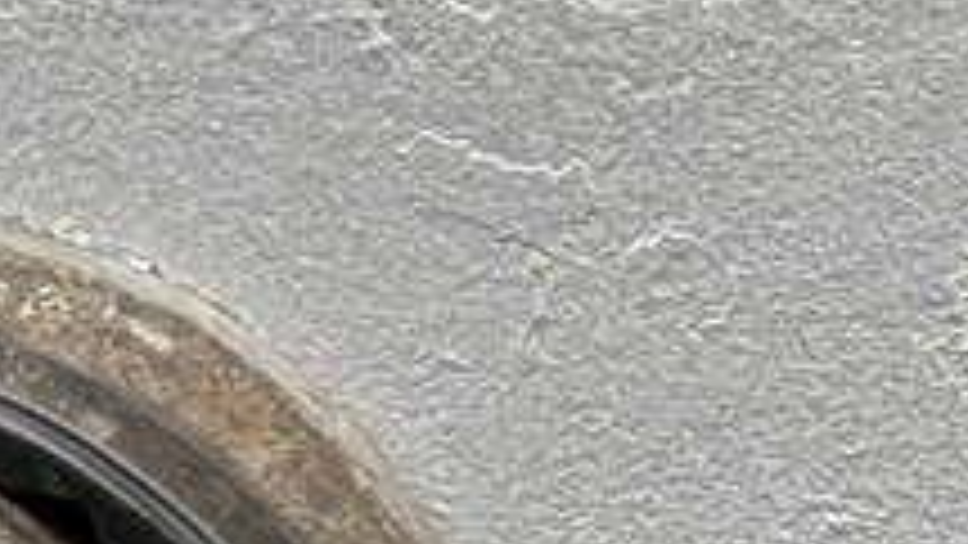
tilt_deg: -9.3
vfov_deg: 3.6
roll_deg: -0.3
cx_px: 1333
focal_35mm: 340
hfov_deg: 6.3
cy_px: 773
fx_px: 8728
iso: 80
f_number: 1.78
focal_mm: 6.86
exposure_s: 1/121
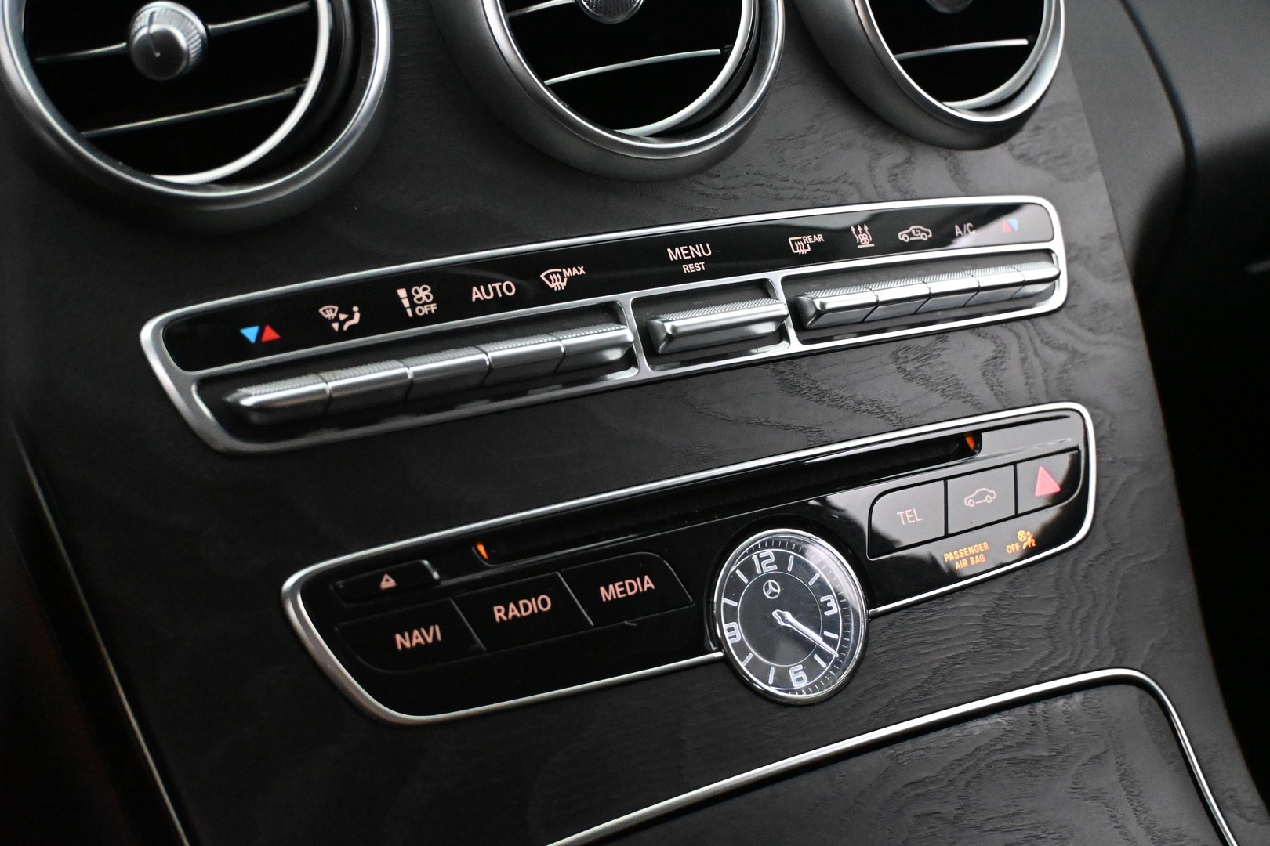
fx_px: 1455
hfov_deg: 47.2
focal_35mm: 41
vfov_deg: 32.4
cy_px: 423
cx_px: 635
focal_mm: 27.5
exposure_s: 1/60
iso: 10000
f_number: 4.5
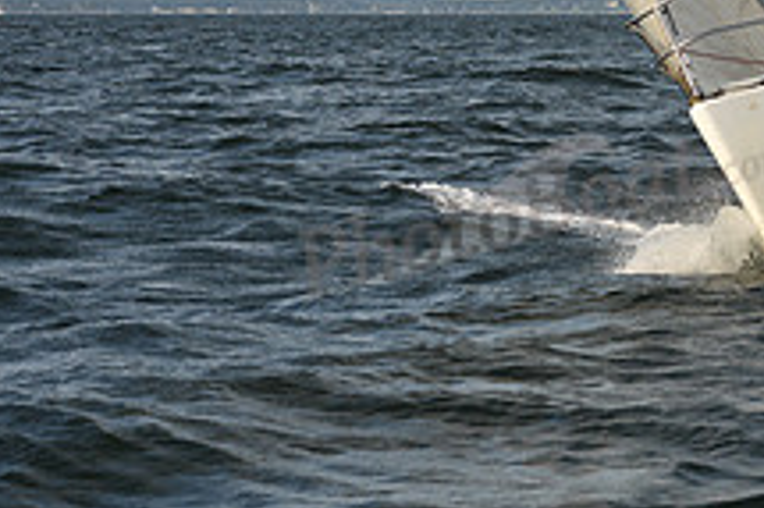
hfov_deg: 10.7
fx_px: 4008
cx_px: 984
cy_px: -27
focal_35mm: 189
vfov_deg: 7.2
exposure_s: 1/640
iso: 250
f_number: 5.6
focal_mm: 70
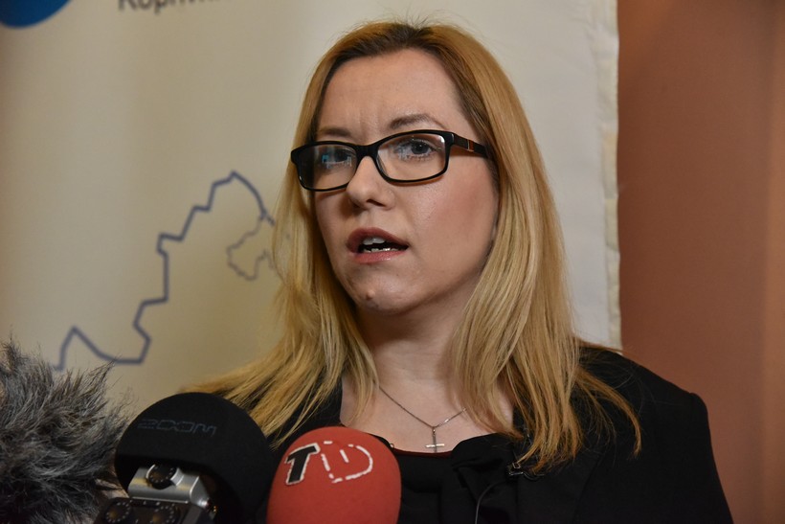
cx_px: 392
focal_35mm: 85
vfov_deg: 16.1
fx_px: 1854
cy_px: 262
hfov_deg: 23.9
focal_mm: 85
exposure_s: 1/500
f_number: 5.6
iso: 10000
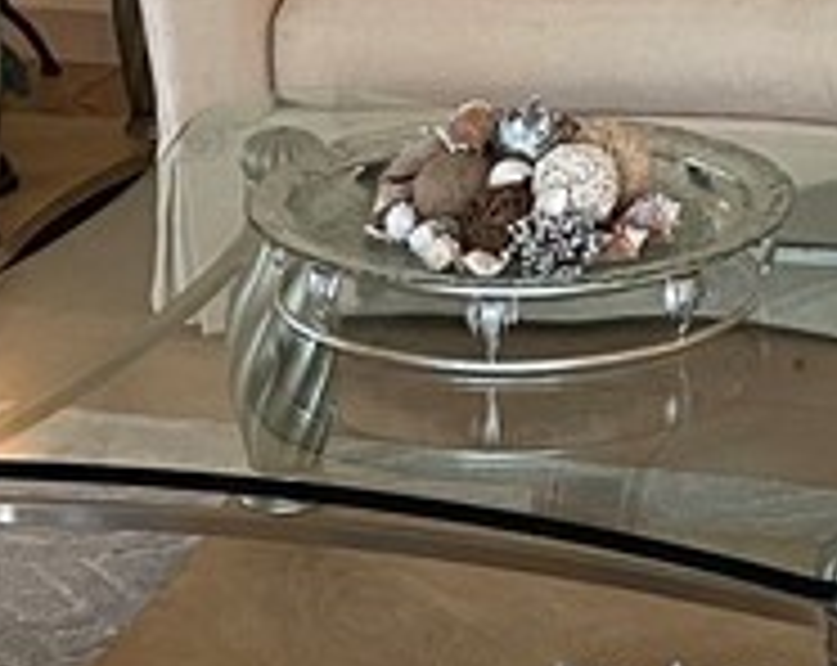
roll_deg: +0.1
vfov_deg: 10.8
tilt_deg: -11.3
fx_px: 3461
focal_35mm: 140
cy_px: -180
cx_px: 792
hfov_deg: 13.6
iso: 320
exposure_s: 1/60
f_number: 1.6
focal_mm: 4.2
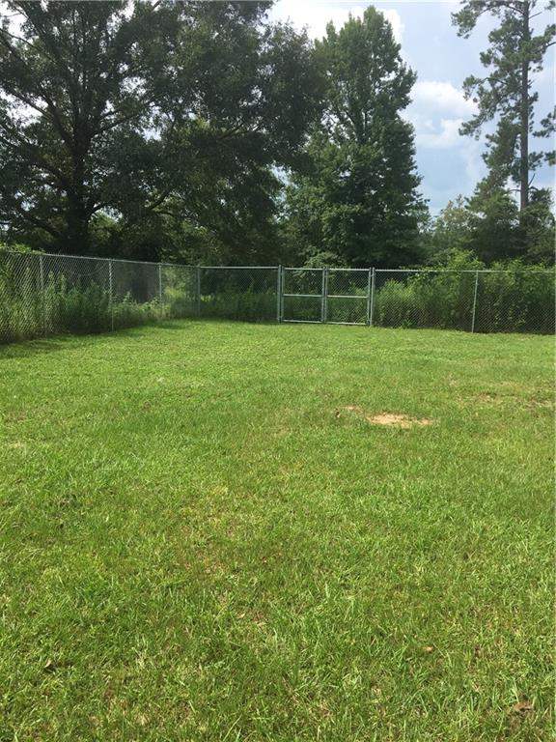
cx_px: 278
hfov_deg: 48.2
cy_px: 371
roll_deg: -2.2
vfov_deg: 61.7
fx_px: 621
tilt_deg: -10.6
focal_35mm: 29
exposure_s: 1/905
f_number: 2.2
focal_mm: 4.15
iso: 25
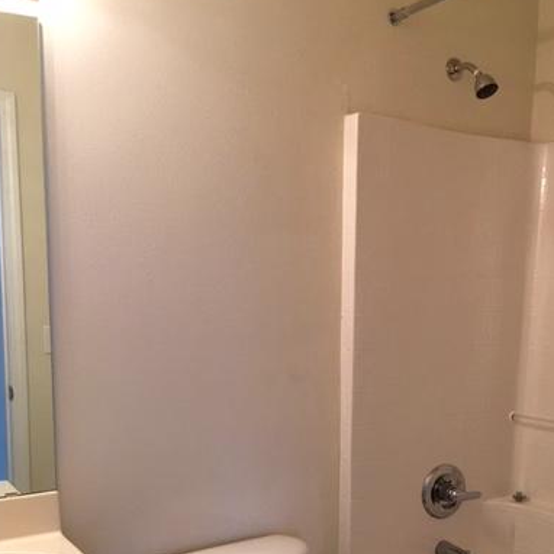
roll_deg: -0.6
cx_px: 329
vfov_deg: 38.4
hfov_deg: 39.0
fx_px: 779
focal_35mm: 43
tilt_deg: -6.8
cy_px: 397
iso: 40
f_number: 2.2
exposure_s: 1/30
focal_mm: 4.15
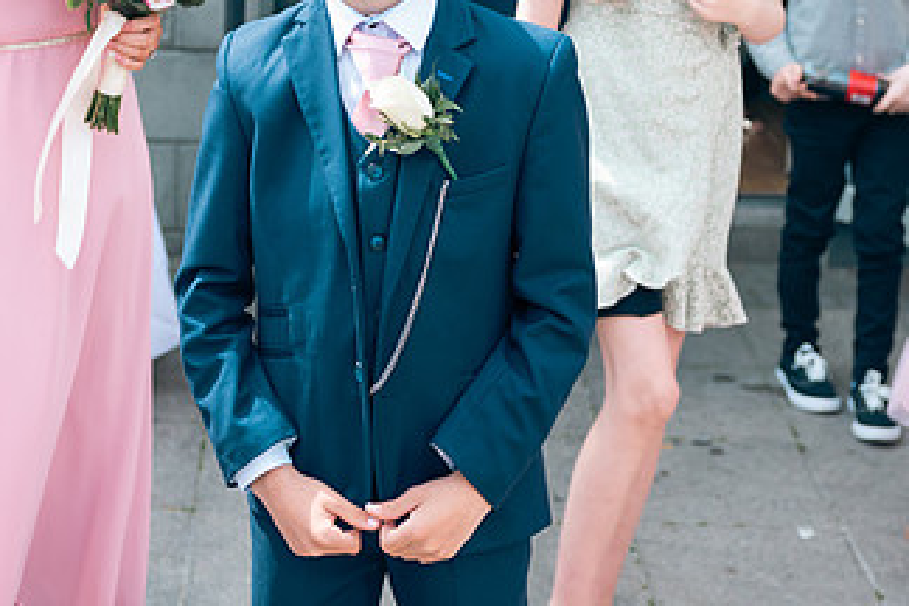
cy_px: 72
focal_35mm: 86
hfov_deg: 23.6
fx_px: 2171
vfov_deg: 15.7
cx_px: 376
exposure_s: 1/250
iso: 80
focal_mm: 48
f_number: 3.5
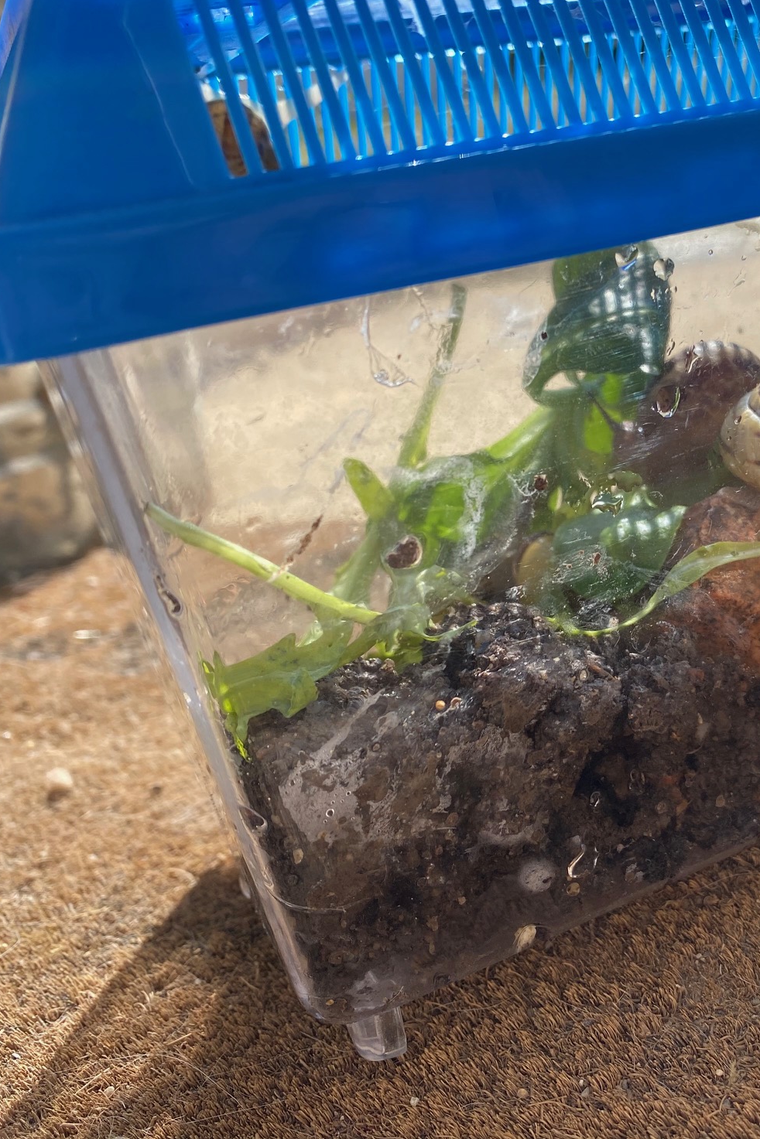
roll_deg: +9.5
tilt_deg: -21.0
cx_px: 634
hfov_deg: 34.6
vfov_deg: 51.9
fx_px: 1172
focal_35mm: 37
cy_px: 555
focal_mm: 4.25
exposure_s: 1/1704
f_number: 1.8
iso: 32
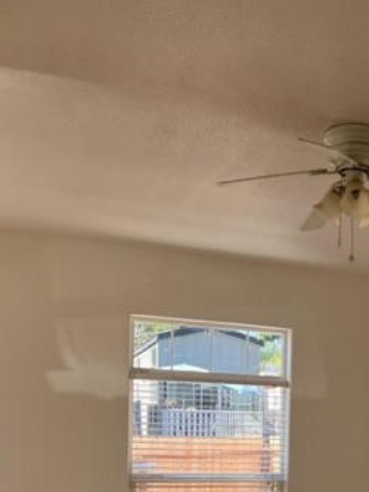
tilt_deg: -1.7
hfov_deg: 27.8
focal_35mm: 50
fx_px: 710
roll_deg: -1.1
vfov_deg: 35.8
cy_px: 448
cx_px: 345
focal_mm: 5.7
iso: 50
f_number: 1.5
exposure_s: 1/371
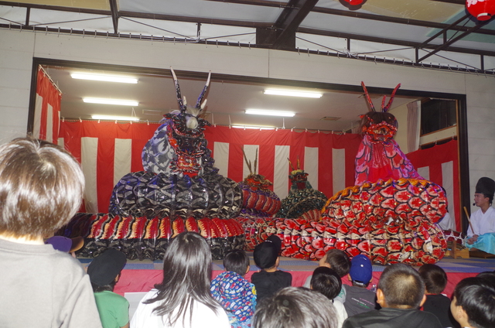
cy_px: 164
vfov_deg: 38.7
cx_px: 248
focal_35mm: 34
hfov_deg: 55.9
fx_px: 467
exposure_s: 1/180
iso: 800
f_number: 5.6
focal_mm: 23.13
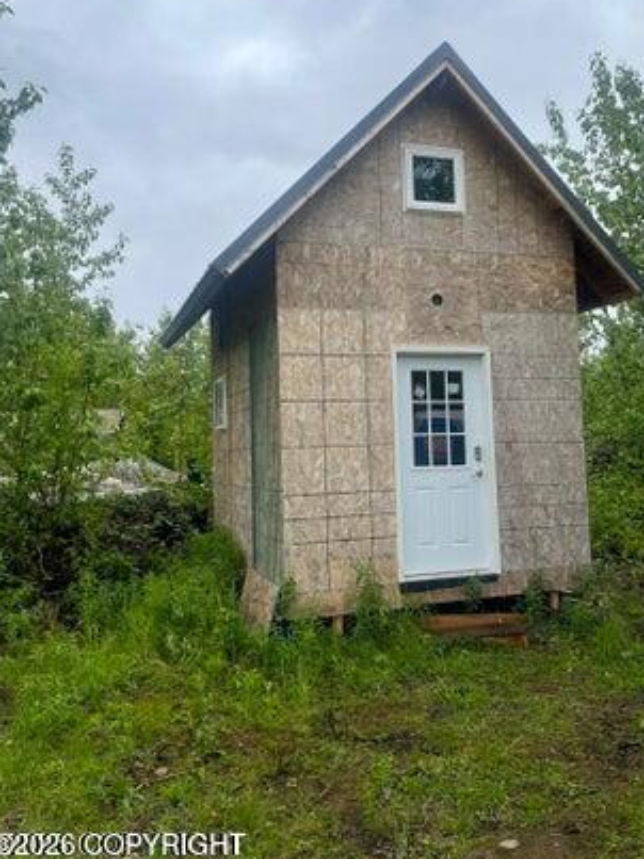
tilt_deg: +5.1
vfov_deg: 58.2
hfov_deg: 45.3
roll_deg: +2.5
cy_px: 379
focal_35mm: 31
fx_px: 769
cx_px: 365
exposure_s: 1/1199
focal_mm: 5.1
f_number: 1.6
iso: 50
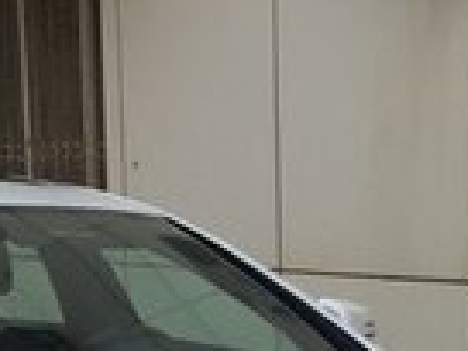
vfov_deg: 9.9
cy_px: 656
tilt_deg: -15.7
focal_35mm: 141
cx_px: 165
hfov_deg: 14.0
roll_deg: -0.3
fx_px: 1906
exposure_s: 1/33
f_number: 2.2
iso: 32
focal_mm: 4.15
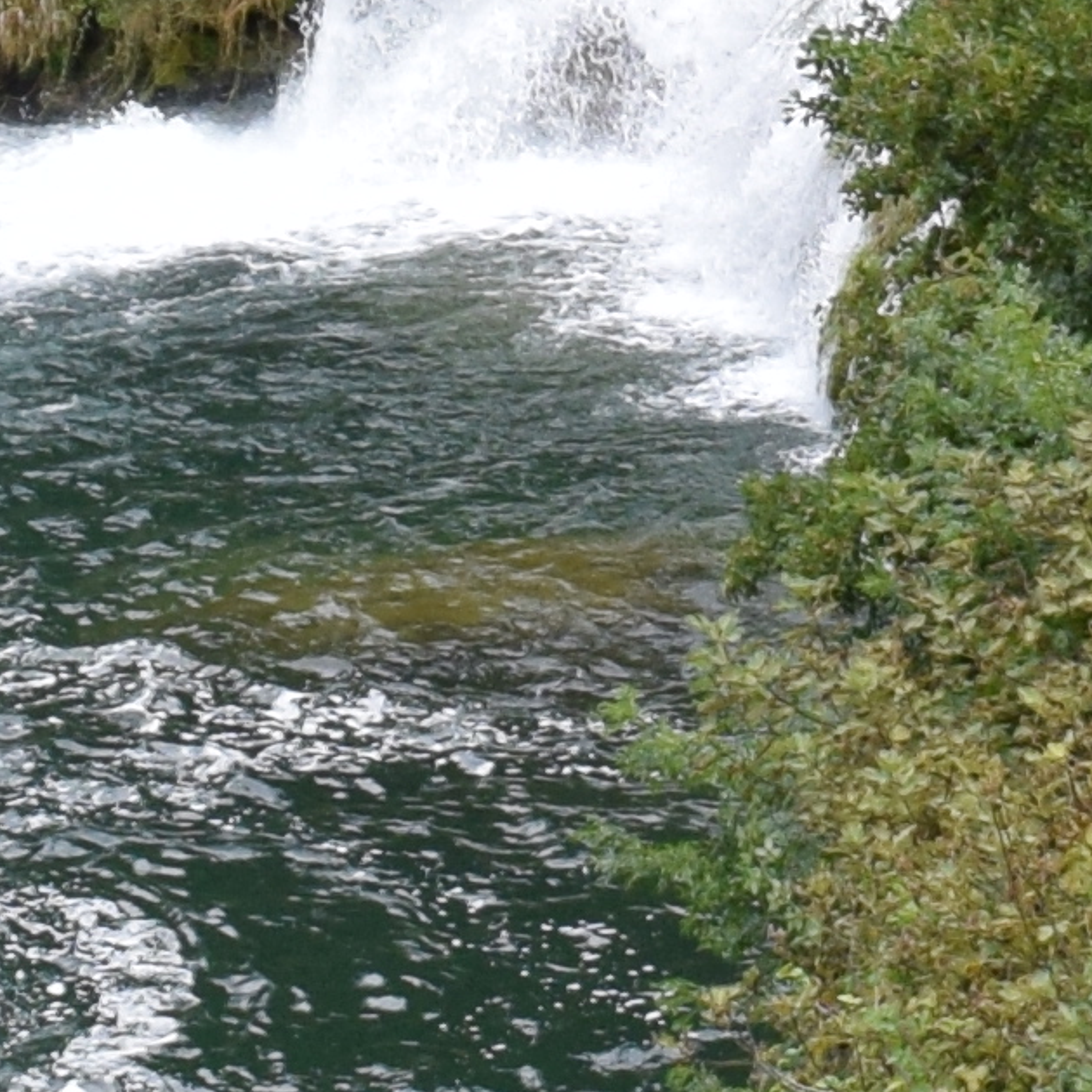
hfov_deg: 7.9
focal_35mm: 219
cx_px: 1424
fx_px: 7816
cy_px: -870
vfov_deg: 7.7
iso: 400
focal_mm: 18
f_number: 8
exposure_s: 1/250
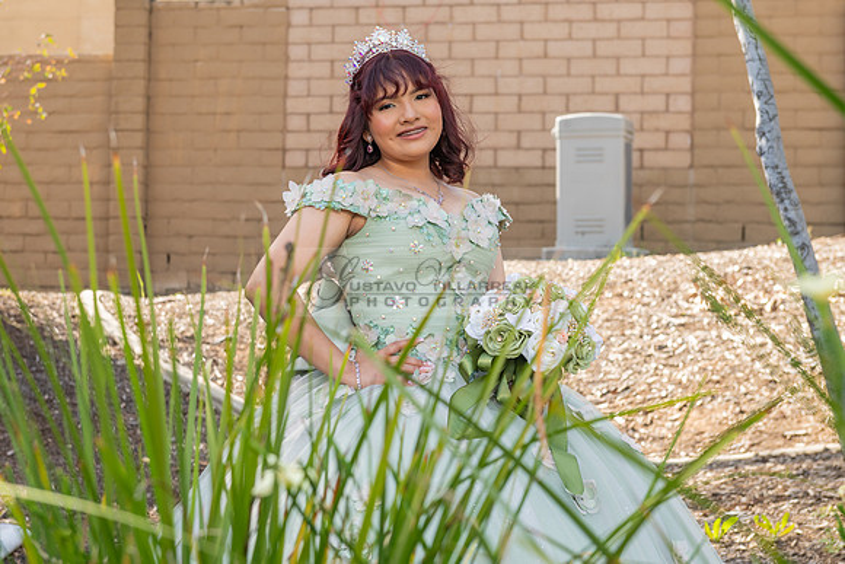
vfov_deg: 17.8
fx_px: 1803
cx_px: 394
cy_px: 272
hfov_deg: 26.4
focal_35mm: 77
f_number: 5
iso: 200
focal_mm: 62
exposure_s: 1/200
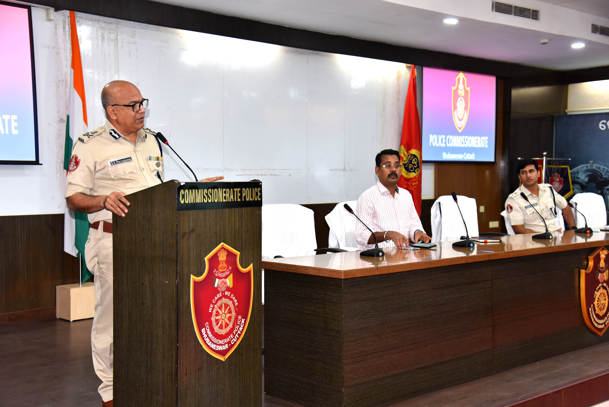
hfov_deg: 42.7
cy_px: 204
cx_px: 304
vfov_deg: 29.3
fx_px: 778
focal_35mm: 46
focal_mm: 46
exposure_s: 1/100
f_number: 5
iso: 800
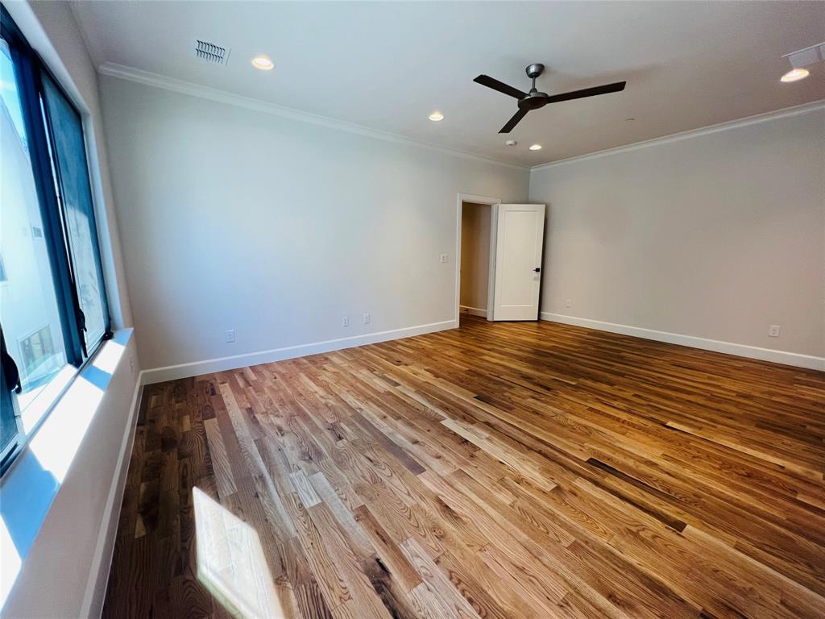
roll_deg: +0.0
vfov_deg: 89.9
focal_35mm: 13
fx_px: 310
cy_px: 310
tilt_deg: -10.4
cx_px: 412
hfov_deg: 106.2
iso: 100
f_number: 1.8
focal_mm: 1.57
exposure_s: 1/120
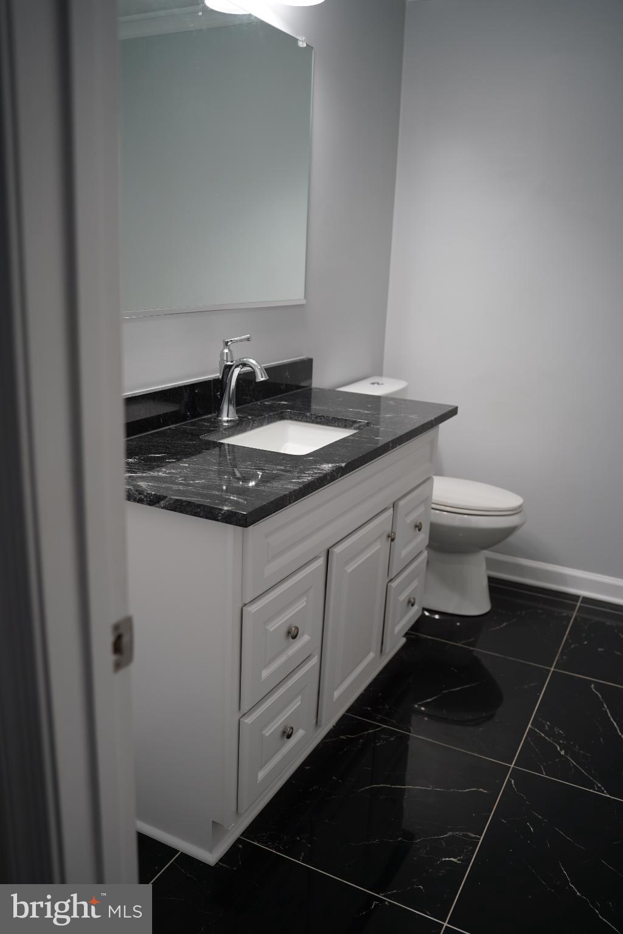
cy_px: 467
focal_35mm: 28
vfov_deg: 65.5
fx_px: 727
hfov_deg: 46.4
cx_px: 312
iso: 100
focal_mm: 28
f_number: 2.8
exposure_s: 1/60
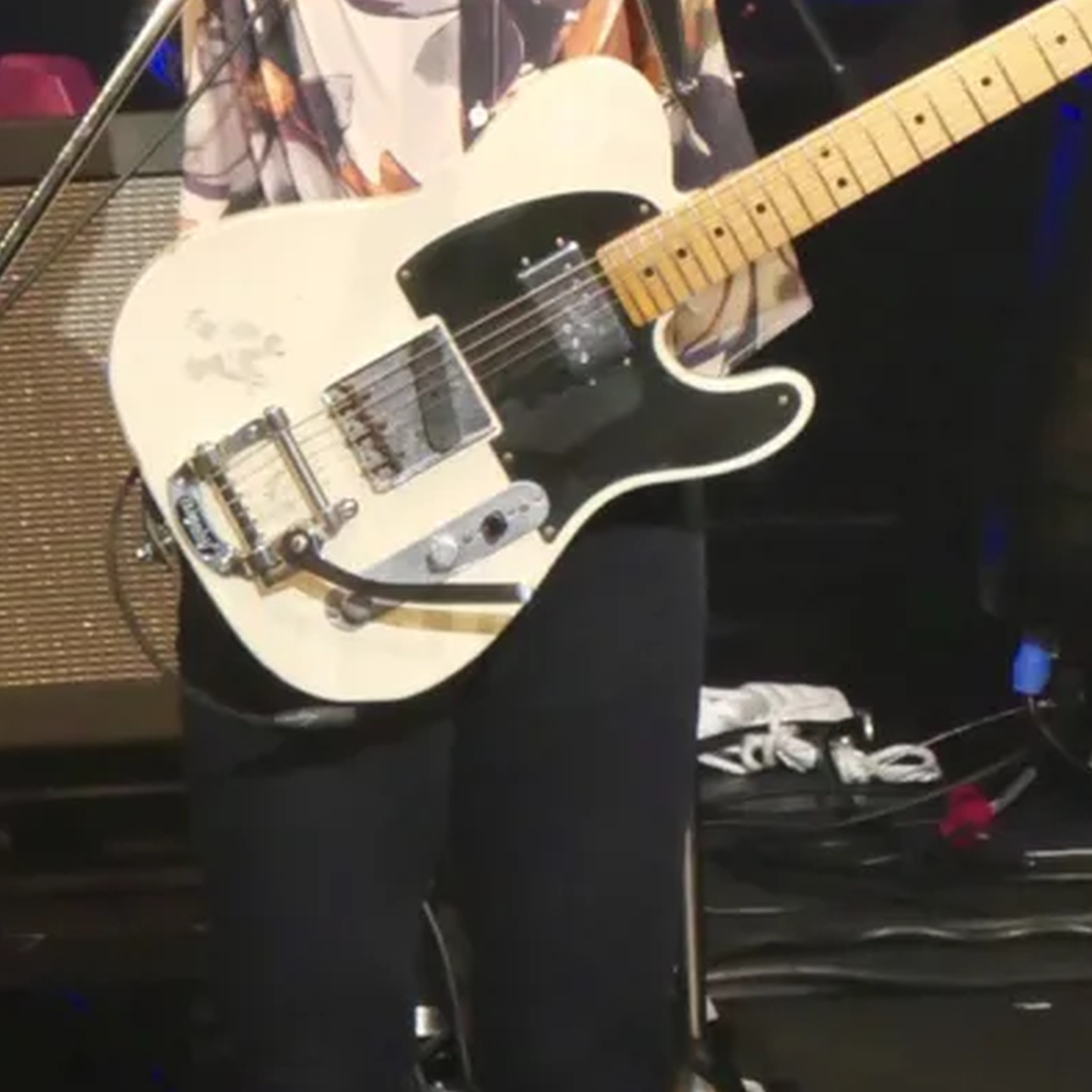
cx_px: 485
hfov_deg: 1.2
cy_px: 164
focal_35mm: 1501
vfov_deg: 1.2
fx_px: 53571
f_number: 5.6
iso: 1250
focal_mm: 150
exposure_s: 1/100
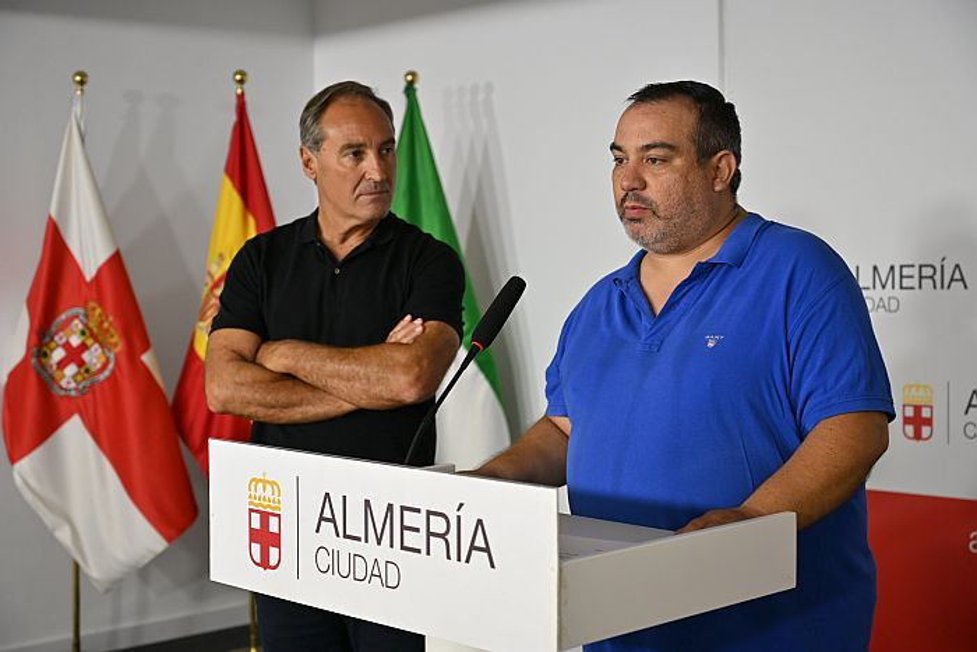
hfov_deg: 36.2
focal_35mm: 55
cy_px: 326
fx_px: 1493
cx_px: 488
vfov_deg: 24.6
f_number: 4
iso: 400
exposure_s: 1/160
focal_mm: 55
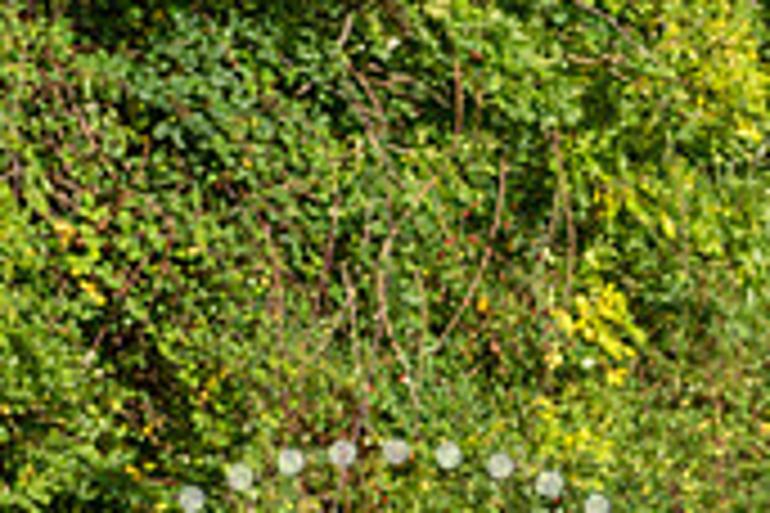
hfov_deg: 9.9
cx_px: 1094
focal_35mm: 203
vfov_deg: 6.7
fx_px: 4342
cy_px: 632
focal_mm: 60
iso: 100
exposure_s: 1/400
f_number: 4
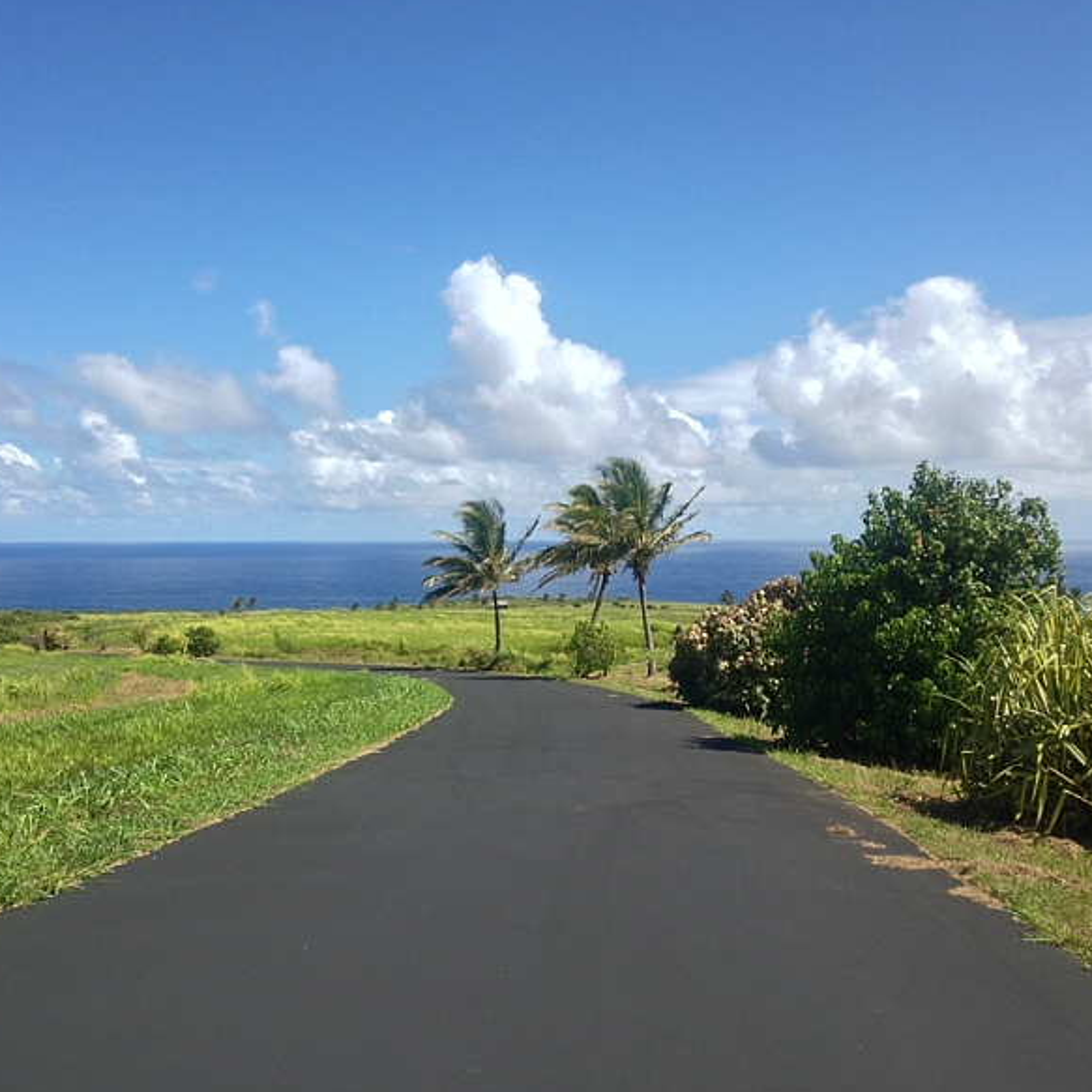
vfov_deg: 41.9
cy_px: 538
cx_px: 481
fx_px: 1428
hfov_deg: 41.8
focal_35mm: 40
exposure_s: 1/1043
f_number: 2.4
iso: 50
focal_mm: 4.12
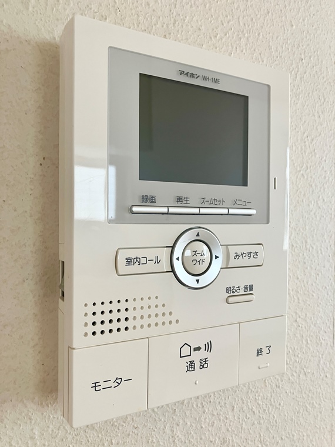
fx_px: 361
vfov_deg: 63.4
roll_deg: +0.6
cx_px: 168
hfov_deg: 49.7
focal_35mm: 28
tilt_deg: -0.8
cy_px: 224
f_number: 1.8
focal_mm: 3.99
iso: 125
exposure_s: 1/60
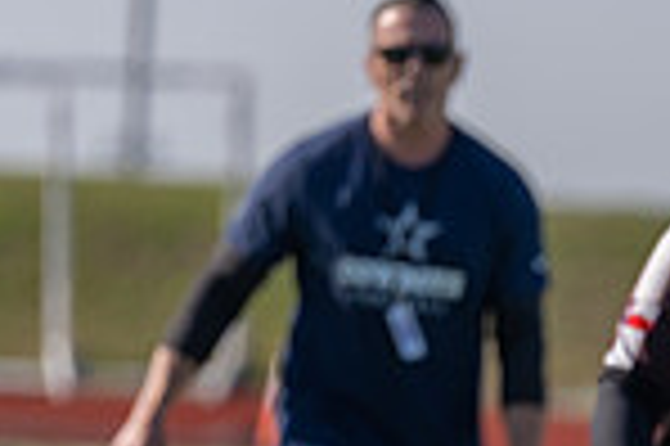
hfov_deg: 2.6
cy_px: 755
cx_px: 1111
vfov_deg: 1.8
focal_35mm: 779
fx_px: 14482
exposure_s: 1/1250
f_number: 3.5
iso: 100
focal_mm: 200
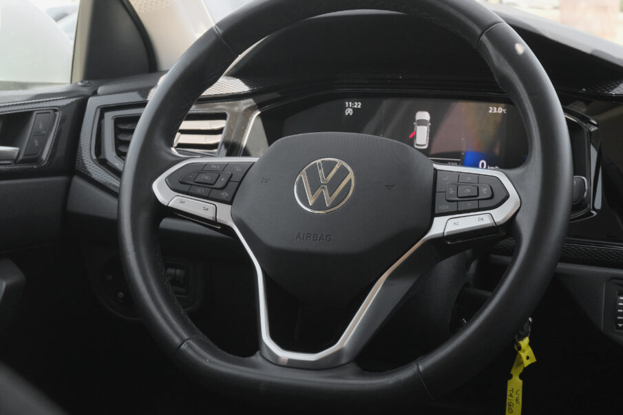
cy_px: 209
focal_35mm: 60
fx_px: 1038
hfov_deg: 33.4
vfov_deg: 22.6
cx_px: 286
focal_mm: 35.3
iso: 2000
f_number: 9
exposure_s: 1/125
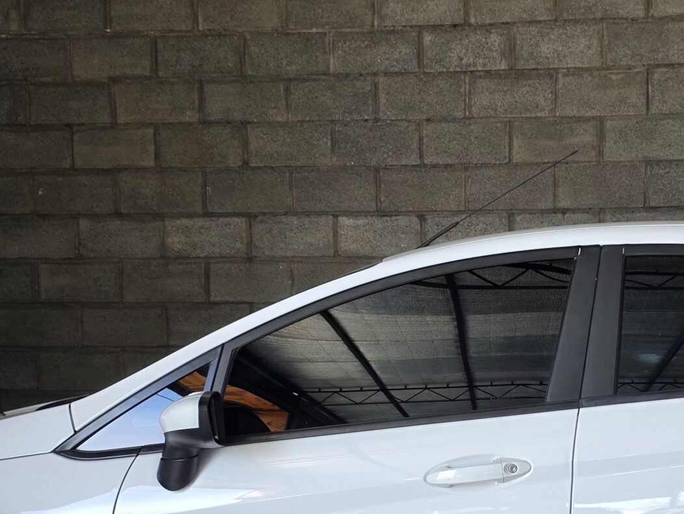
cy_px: 407
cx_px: 479
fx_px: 1107
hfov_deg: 33.9
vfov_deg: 25.7
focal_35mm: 56
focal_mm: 6.3
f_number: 1.7
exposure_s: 1/180
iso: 64
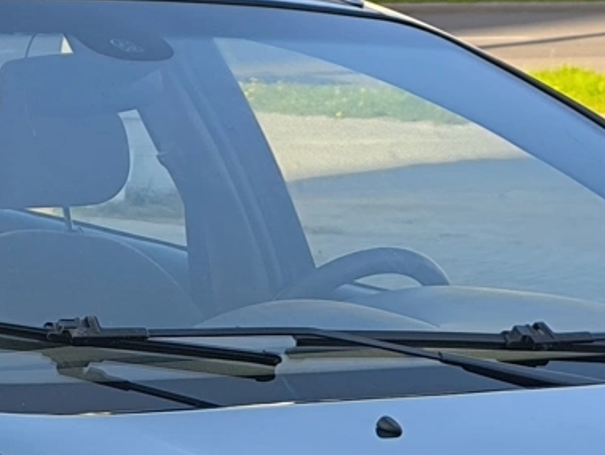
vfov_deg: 7.6
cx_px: 46
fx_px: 3394
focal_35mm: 194
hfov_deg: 10.1
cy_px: 651
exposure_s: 1/261
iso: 50
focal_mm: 6.14
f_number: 1.65
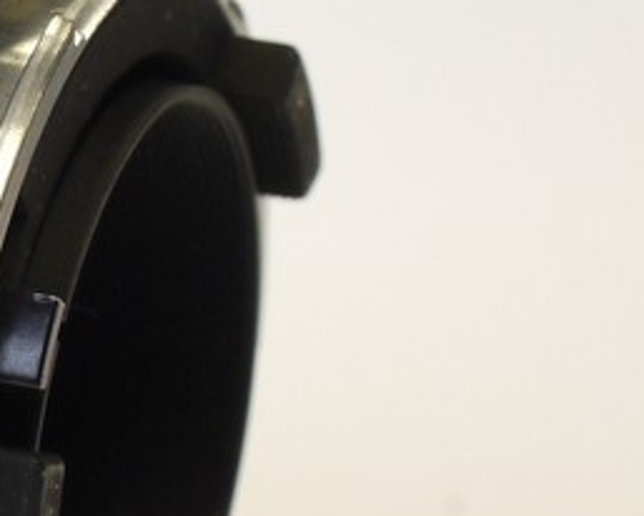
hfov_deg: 6.8
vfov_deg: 5.7
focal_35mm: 273
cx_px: -636
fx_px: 5207
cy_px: 266
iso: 400
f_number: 8
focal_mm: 30
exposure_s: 1/25
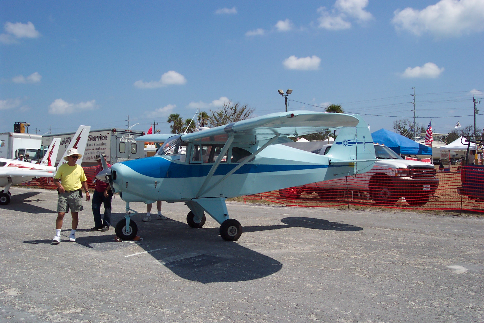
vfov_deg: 35.1
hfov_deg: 50.7
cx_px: 242
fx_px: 511
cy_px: 162
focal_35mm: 38
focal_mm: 8
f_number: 4.8
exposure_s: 1/1000
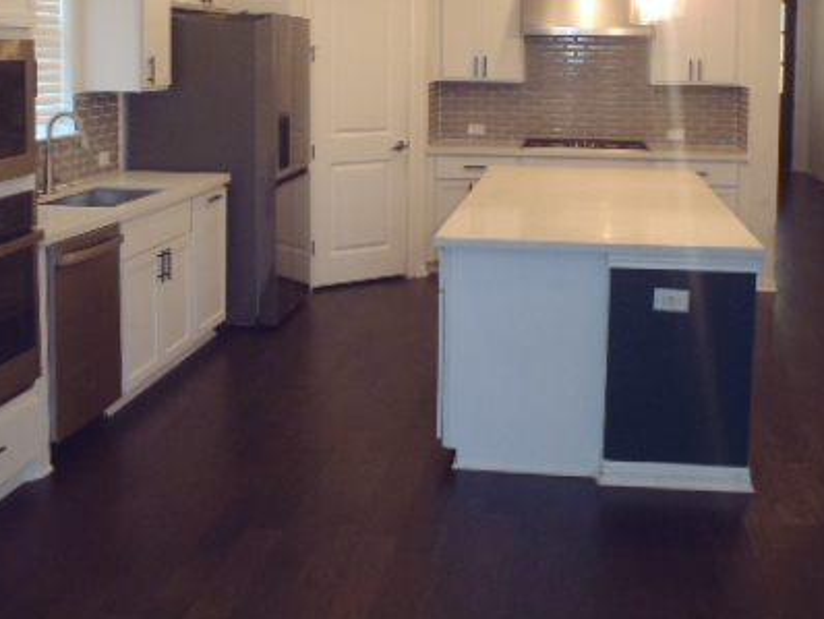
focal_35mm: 45
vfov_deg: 31.4
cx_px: 414
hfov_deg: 42.1
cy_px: 130
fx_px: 1072
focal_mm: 5
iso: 250
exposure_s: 1/30
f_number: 3.9
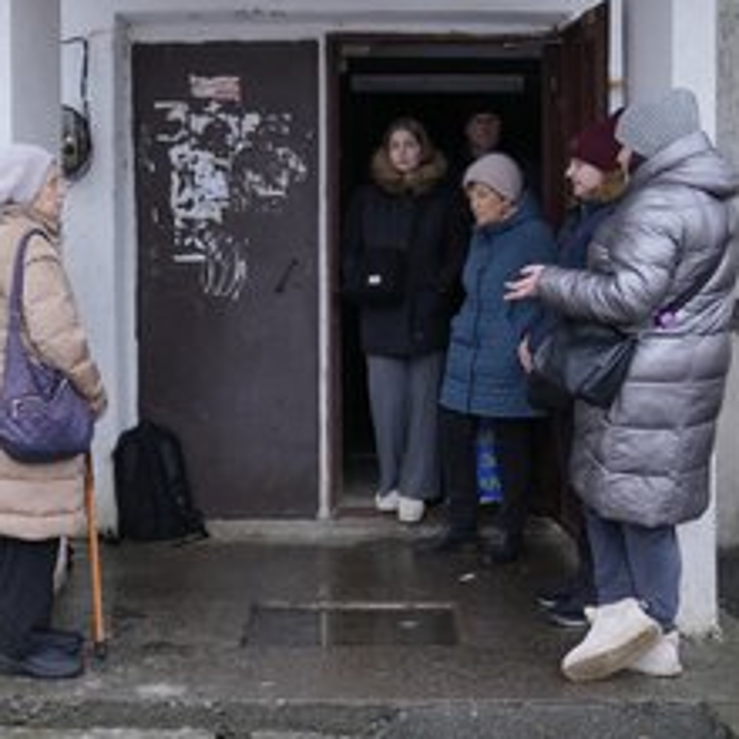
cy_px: 311
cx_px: 343
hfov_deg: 31.6
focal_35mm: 54
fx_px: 1304
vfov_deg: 31.6
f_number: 2.8
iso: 250
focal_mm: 35
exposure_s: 1/125
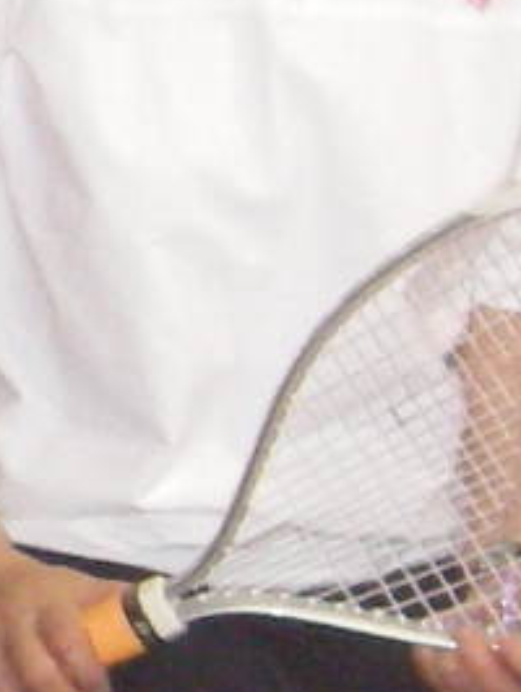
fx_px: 7553
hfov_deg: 3.9
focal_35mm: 377
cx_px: -849
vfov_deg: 5.2
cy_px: 0
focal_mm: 8.1
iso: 400
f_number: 3.5
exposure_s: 1/50
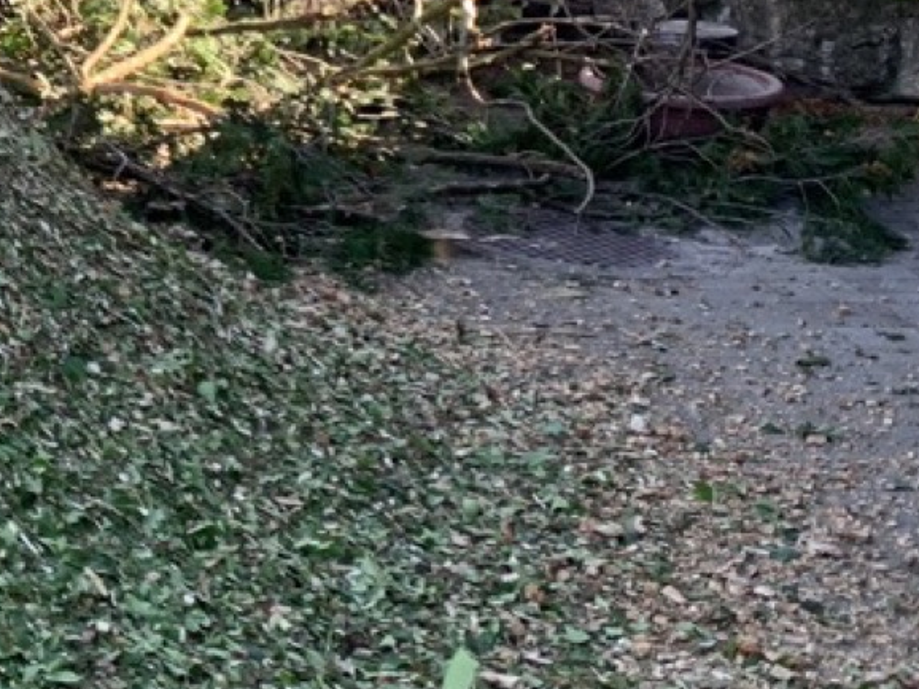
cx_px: -297
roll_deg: -2.6
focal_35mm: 81
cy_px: -218
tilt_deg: -3.0
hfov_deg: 21.6
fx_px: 2150
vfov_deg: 17.1
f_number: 1.8
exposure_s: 1/145
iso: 25
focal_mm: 4.25
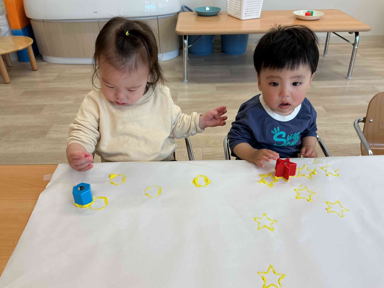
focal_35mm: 29
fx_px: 322
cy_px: 144
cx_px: 192
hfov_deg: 61.7
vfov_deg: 48.2
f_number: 1.8
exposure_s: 1/120
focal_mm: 3
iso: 25
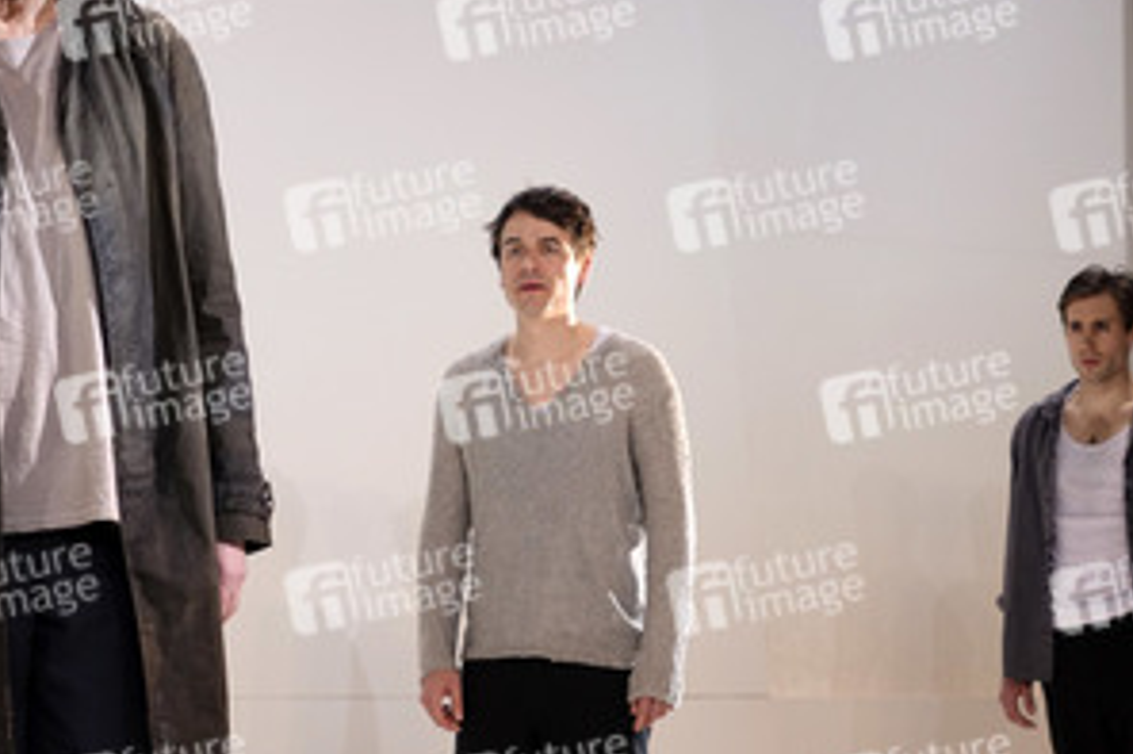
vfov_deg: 6.9
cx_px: 434
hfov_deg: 10.4
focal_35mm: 198
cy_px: 302
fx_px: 6228
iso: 400
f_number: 3.5
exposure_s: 1/320
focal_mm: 47.85
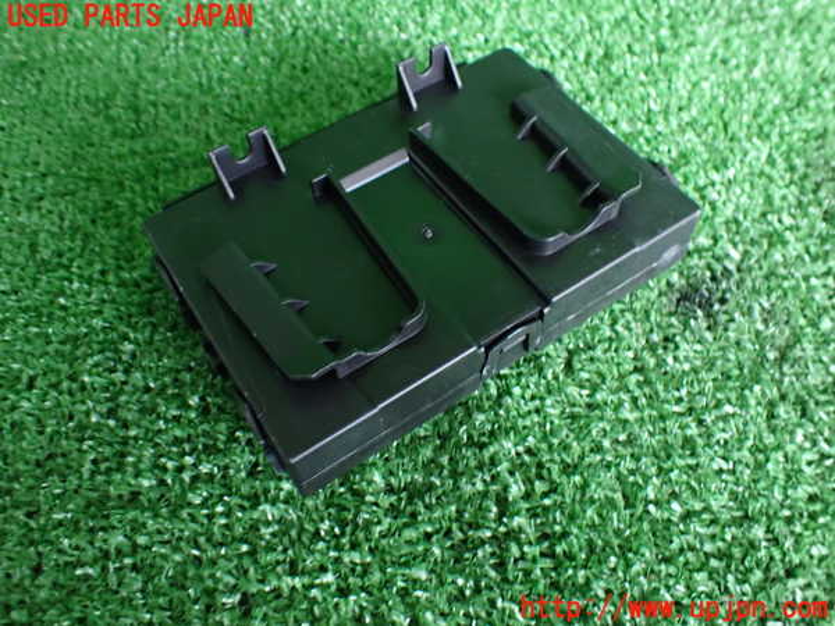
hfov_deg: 60.0
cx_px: 418
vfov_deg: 46.8
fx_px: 724
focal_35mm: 30
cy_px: 313
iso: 800
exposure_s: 1/30
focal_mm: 5.4
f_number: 2.3
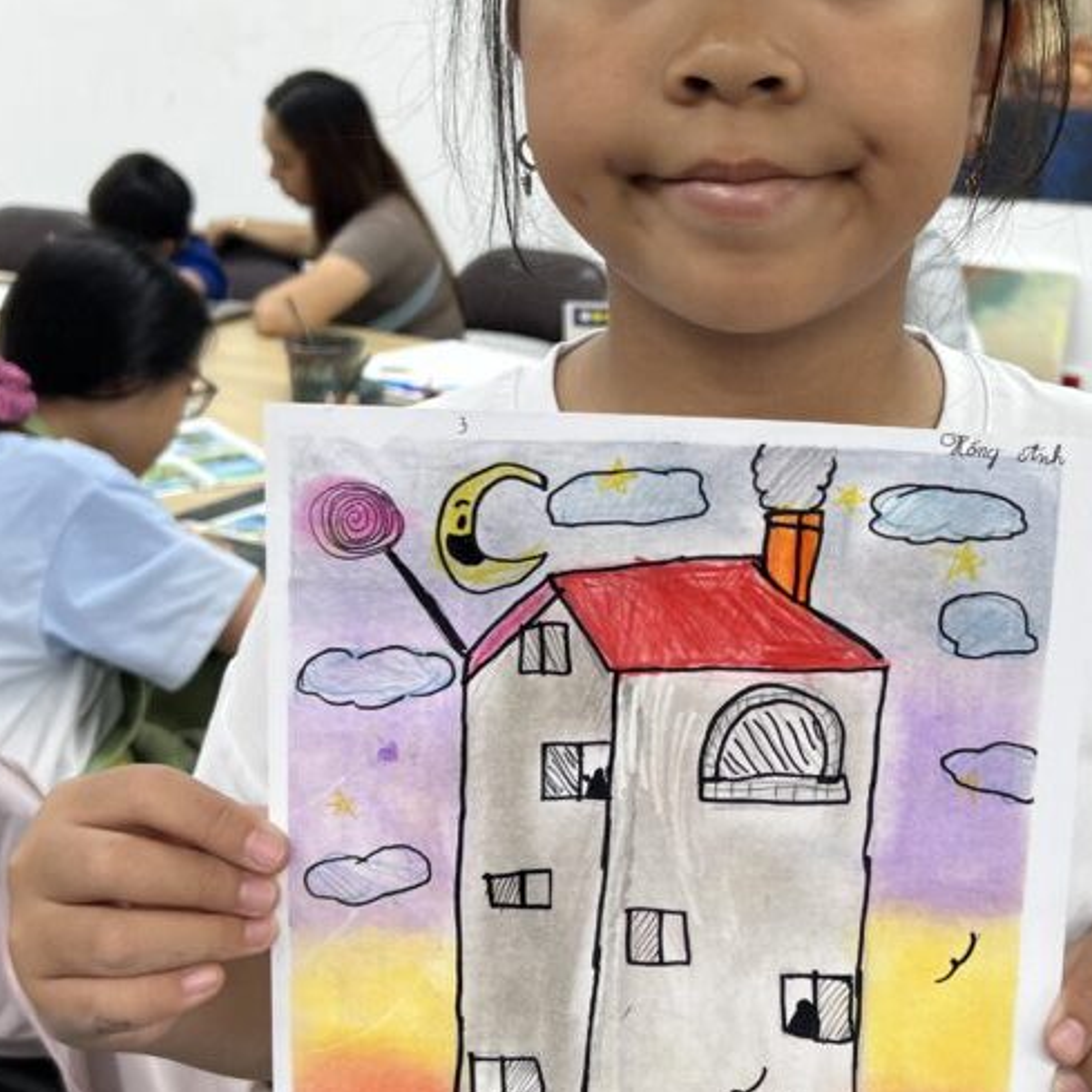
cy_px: 435
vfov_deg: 35.9
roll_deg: -0.5
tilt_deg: -14.6
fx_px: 1677
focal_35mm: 47
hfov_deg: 35.8
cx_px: 715
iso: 40
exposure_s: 1/100
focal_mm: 5.7
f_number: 1.5
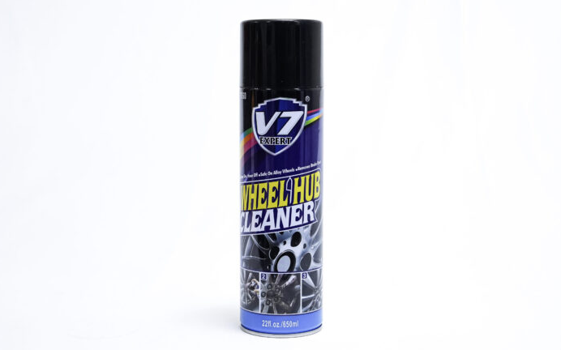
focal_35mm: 64
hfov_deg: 32.0
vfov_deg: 20.3
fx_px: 978
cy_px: 175
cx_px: 280
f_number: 8
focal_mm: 62
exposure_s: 1/250
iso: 3200
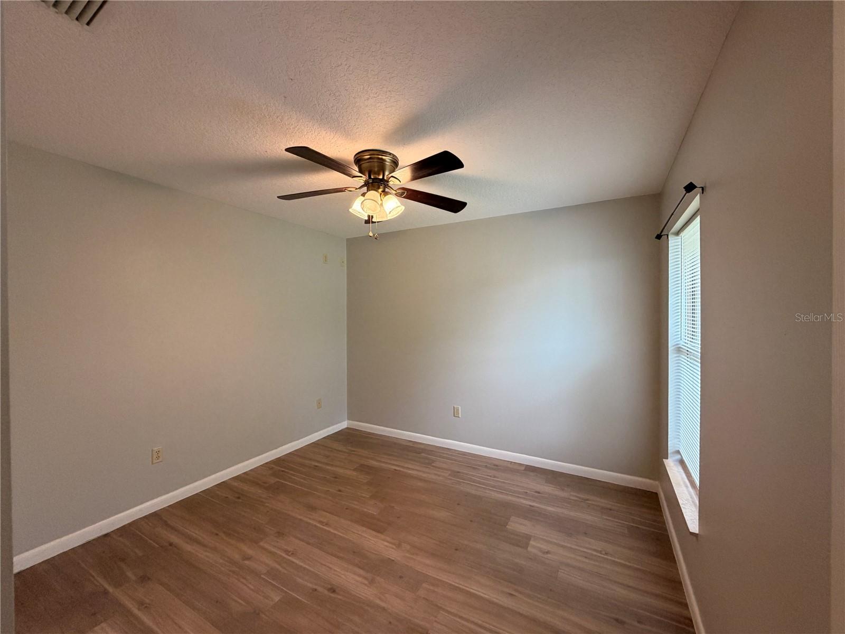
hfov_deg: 102.1
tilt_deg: -0.3
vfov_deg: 85.7
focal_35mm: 14
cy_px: 317
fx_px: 342
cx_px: 422
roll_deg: +0.3
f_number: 2.2
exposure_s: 1/60
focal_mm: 2.22
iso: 200
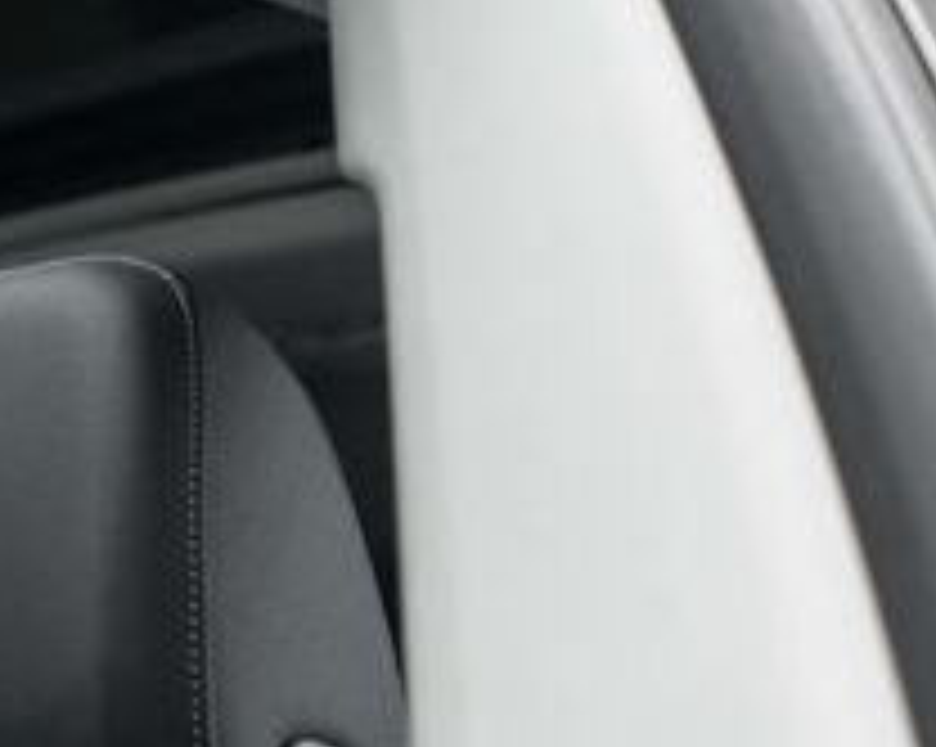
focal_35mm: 81
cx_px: -454
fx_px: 2242
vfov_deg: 18.9
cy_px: 380
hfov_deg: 20.3
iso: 640
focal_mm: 28
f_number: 3.2
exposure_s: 1/50
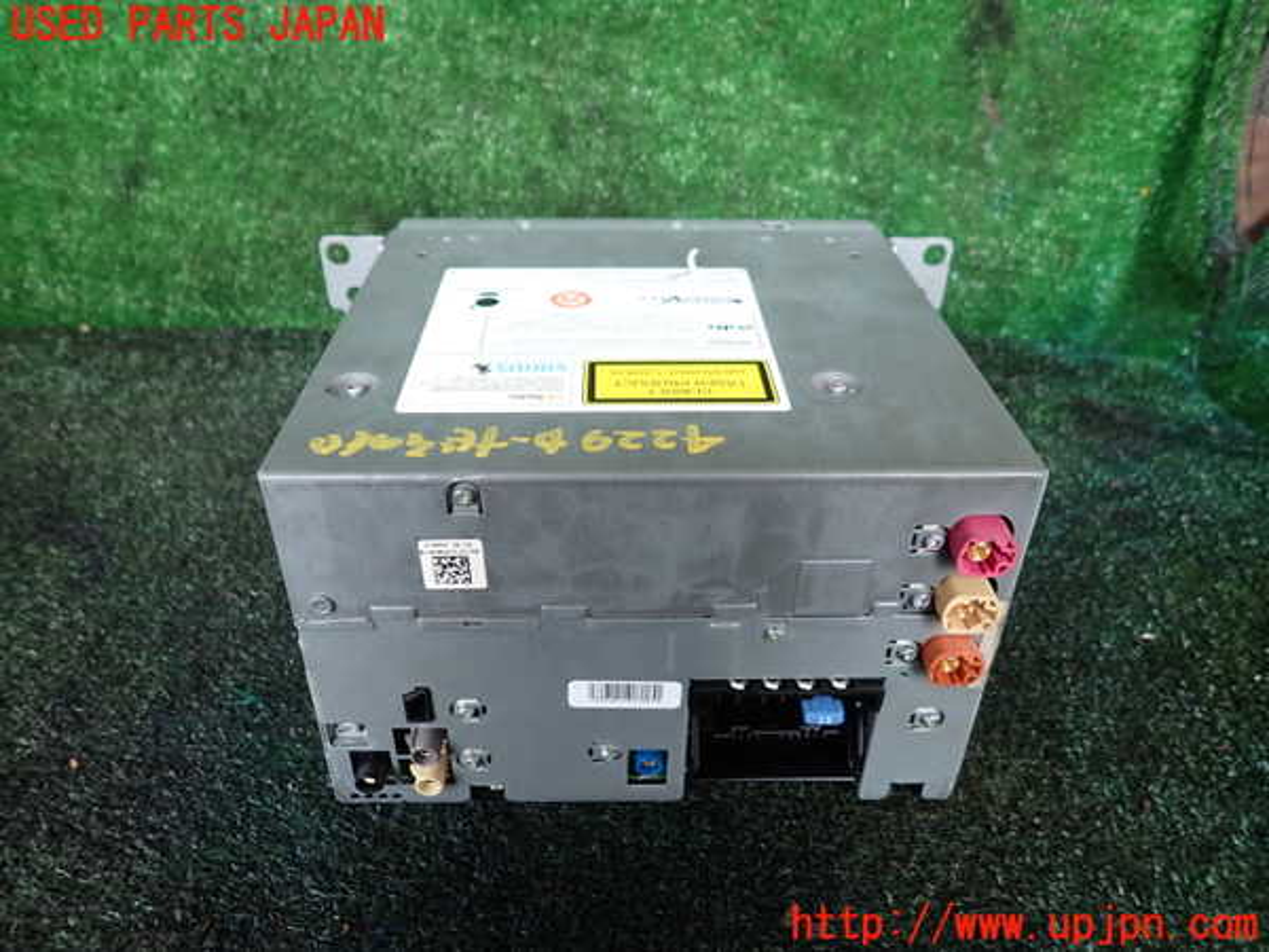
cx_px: 634
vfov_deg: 54.9
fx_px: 916
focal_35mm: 25
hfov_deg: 69.4
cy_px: 476
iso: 100
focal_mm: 4.5
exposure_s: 1/60
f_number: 2
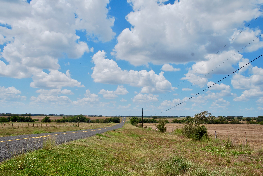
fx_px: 274
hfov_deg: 51.2
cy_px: 88
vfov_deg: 35.6
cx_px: 132
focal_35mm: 38
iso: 100
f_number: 9
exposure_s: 1/320
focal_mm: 25
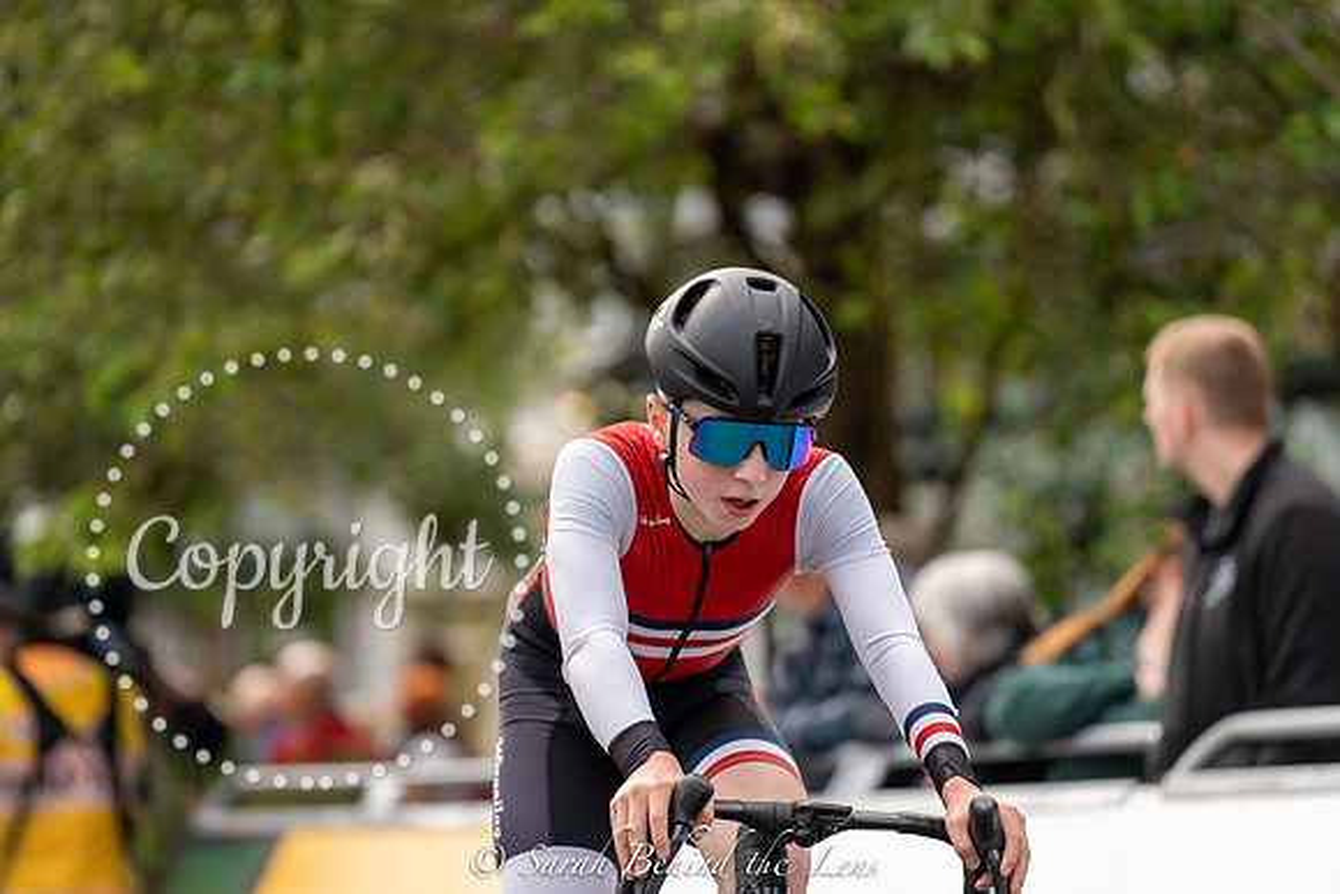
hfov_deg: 11.3
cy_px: 447
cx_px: 670
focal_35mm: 182
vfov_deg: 7.5
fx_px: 6776
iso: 400
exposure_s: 1/1000
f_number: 3.2
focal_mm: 182
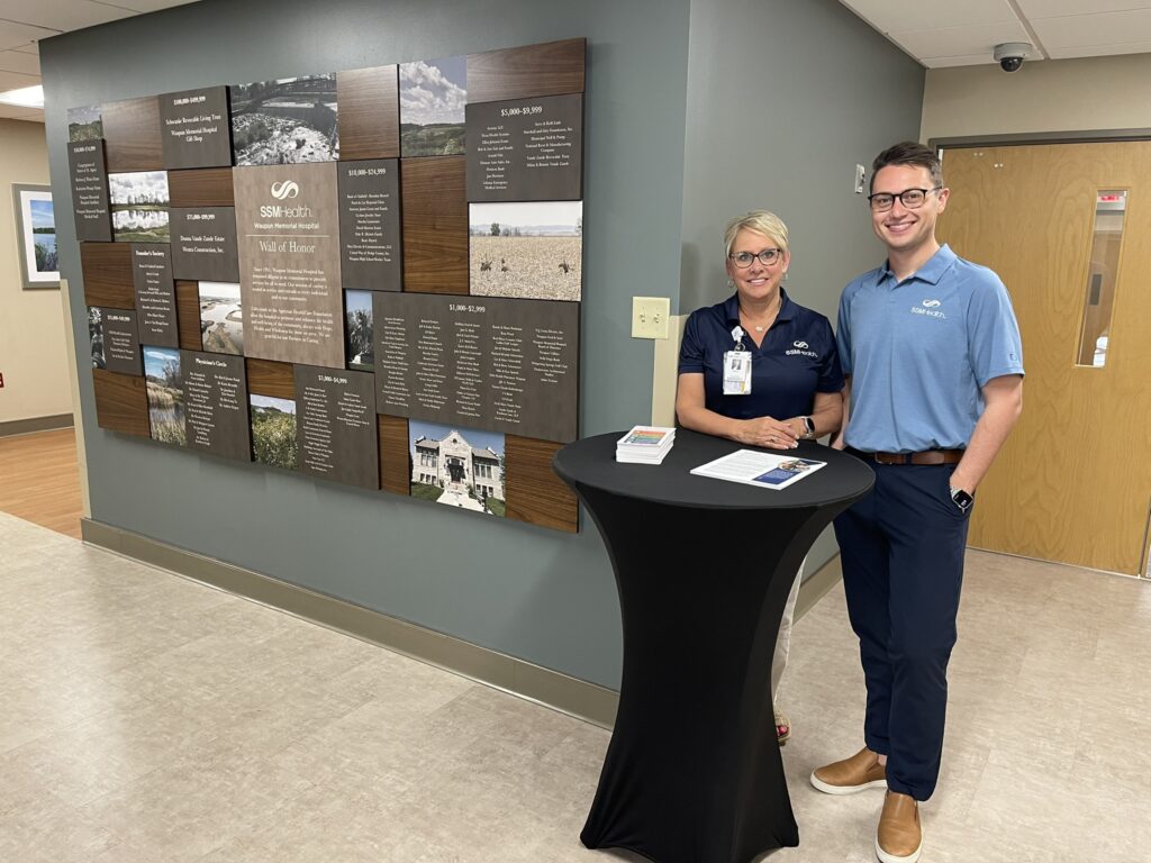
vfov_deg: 54.9
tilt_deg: -12.3
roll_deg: -0.7
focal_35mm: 25
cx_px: 576
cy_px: 432
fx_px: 831
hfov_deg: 69.4
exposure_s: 1/60
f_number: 1.6
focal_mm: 5.1
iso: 125
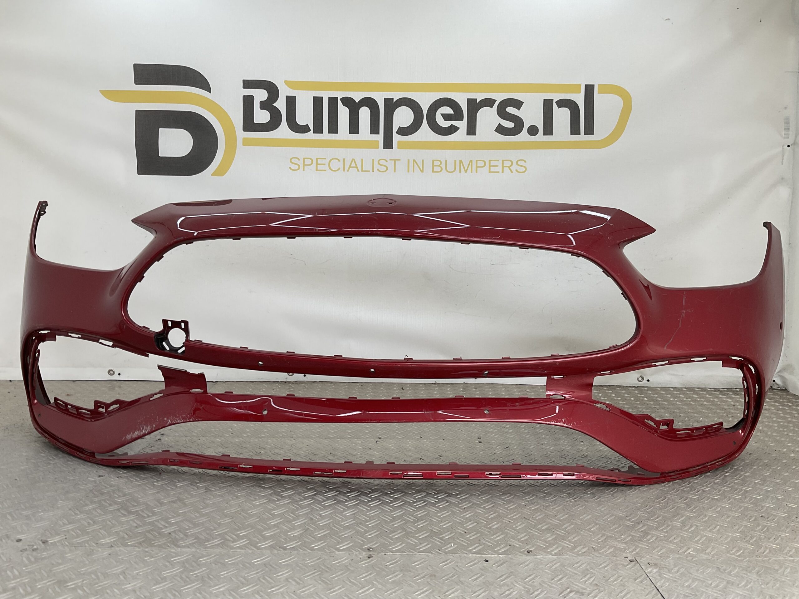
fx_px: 669
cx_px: 400
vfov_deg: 48.2
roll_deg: -1.8
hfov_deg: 61.7
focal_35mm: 29
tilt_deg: -6.9
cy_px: 300
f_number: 1.8
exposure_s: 1/260
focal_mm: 3
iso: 16
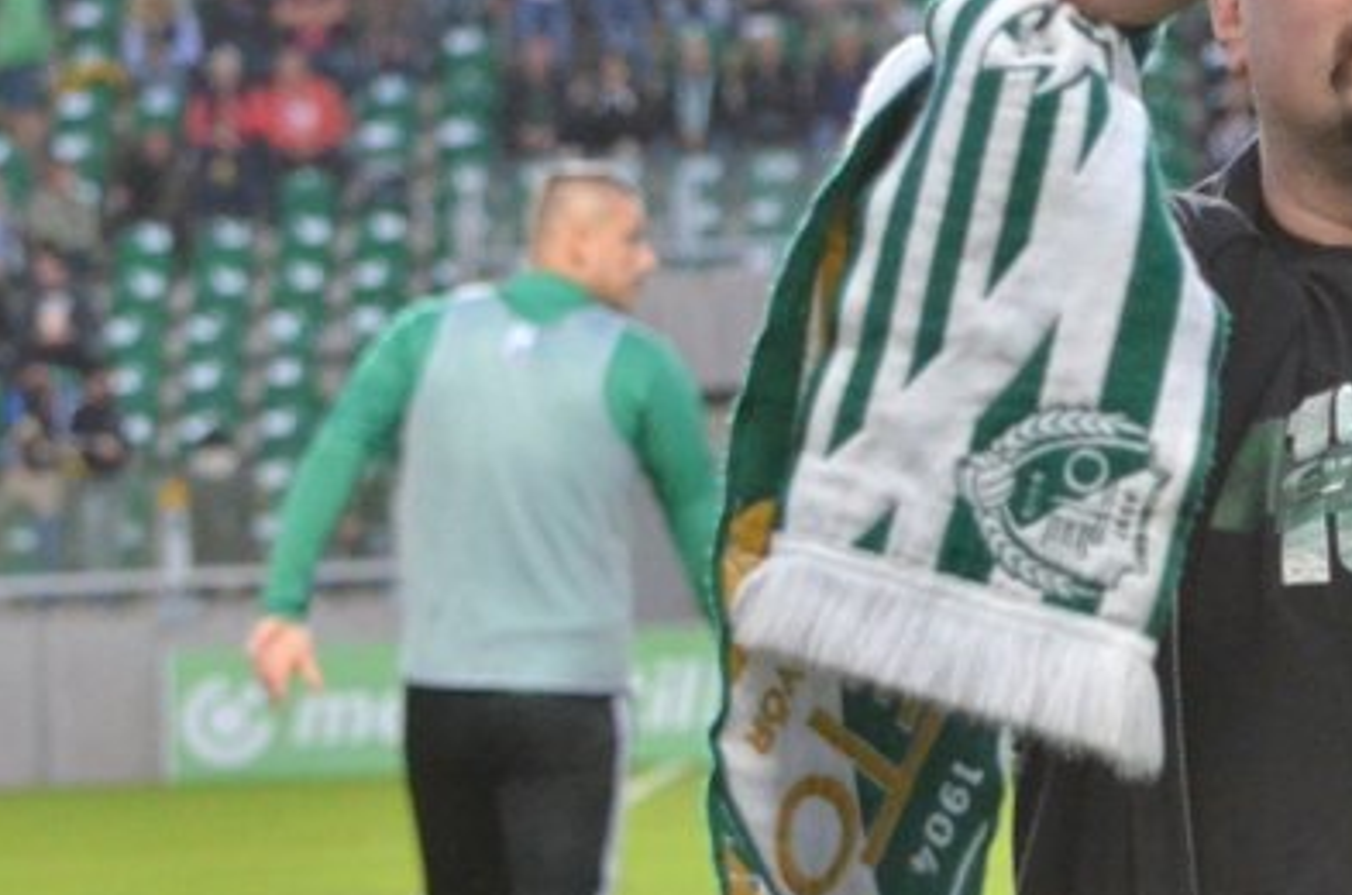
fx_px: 12026
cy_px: 690
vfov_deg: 4.3
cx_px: 1232
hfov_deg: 6.4
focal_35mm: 321
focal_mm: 70
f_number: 4.5
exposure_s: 1/320
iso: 2500
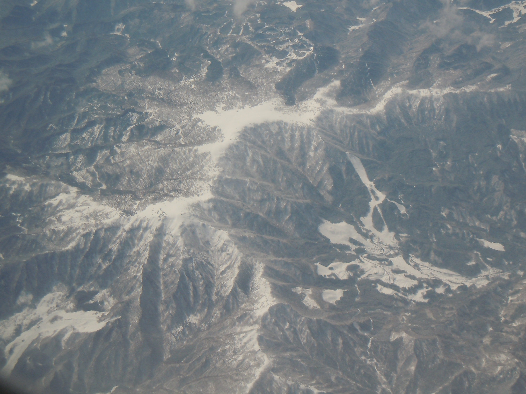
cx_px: 302
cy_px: 160
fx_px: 1231
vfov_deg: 18.2
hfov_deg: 24.1
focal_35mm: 81
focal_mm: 12.2
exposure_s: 1/320
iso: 100
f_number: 8.2
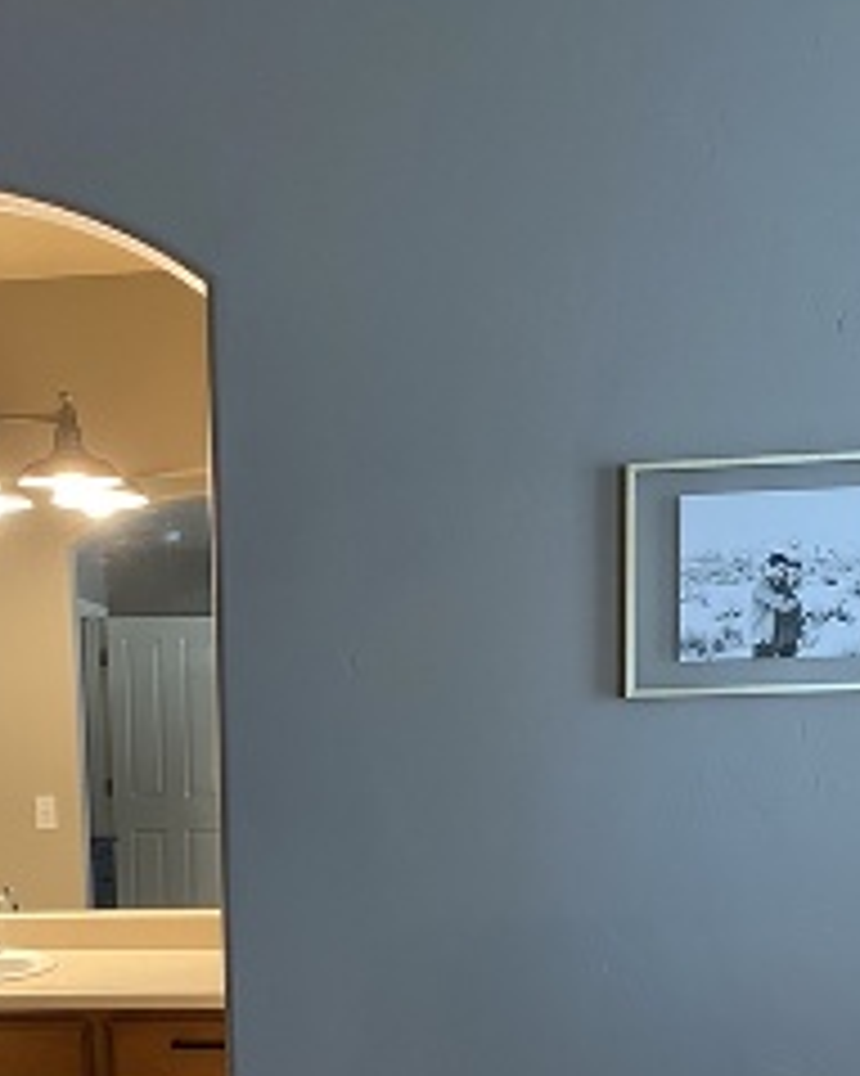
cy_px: 936
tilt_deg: -7.4
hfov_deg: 29.2
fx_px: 1624
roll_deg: +2.3
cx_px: 203
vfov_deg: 34.9
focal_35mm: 51
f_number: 1.8
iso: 250
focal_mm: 4.25
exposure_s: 1/60
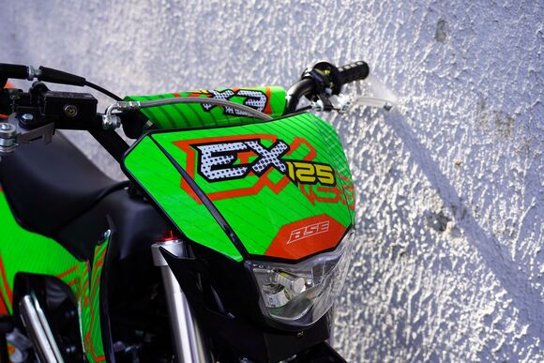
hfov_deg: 49.5
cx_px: 272
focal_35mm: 39
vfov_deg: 34.2
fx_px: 589
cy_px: 182
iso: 100
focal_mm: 39
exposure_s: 1/80
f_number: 5.6
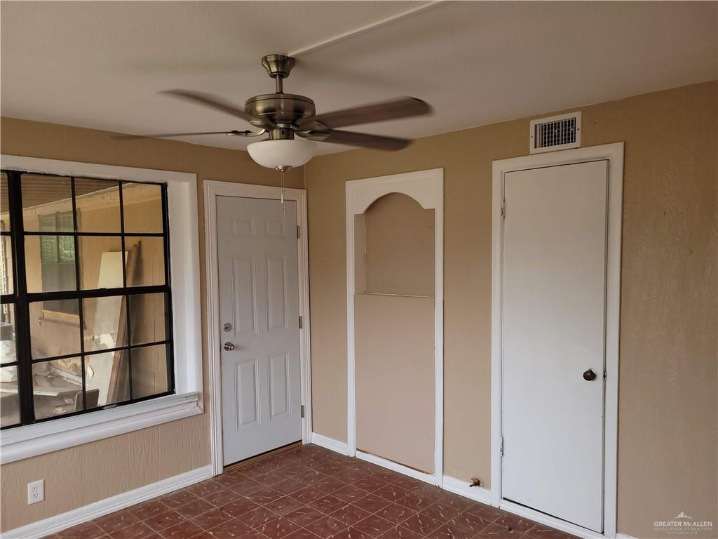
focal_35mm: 26
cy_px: 270
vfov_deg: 53.1
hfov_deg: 67.3
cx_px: 359
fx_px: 539
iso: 64
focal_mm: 5.4
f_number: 1.8
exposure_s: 1/120
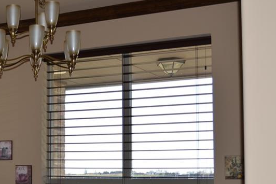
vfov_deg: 18.0
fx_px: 575
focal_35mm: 75
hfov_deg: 26.4
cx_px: 51
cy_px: 149
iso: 100
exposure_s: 1/200
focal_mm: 26
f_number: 4.5
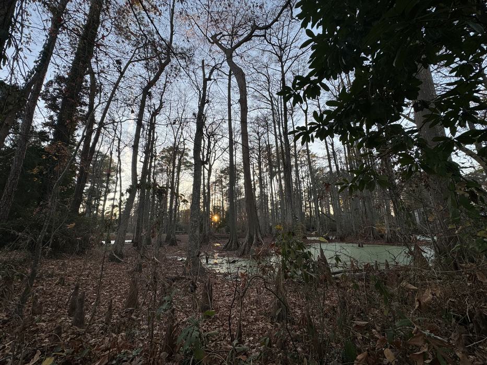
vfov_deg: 85.7
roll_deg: +0.8
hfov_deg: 102.1
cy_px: 182
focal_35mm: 14
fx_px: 197
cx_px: 244
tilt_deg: +13.4
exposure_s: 1/173
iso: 40
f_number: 2.2
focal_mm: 2.22
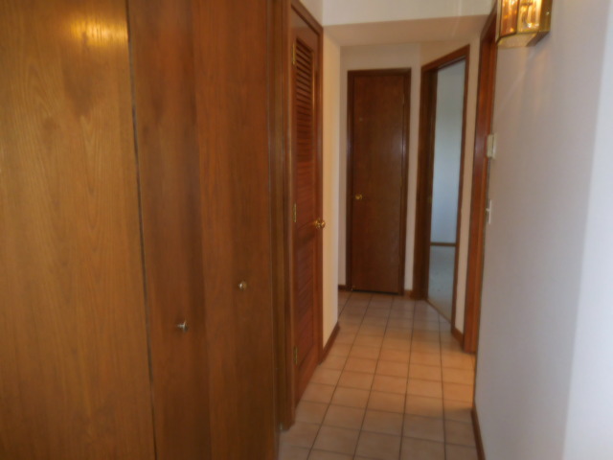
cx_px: 306
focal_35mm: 25
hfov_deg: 69.4
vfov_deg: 54.9
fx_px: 443
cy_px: 230
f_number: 3.3
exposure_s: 1/25
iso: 160
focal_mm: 4.5
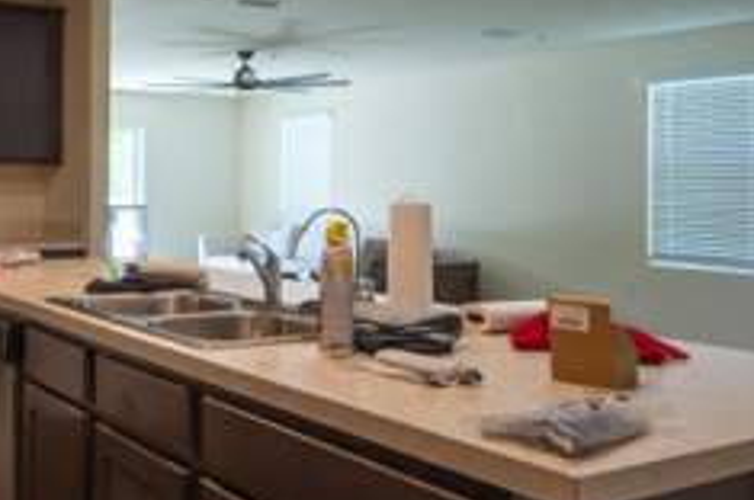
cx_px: 121
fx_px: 816
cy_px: 161
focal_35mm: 39
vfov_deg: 33.8
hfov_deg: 46.3
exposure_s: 1/60
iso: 800
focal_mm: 12
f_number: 4.5
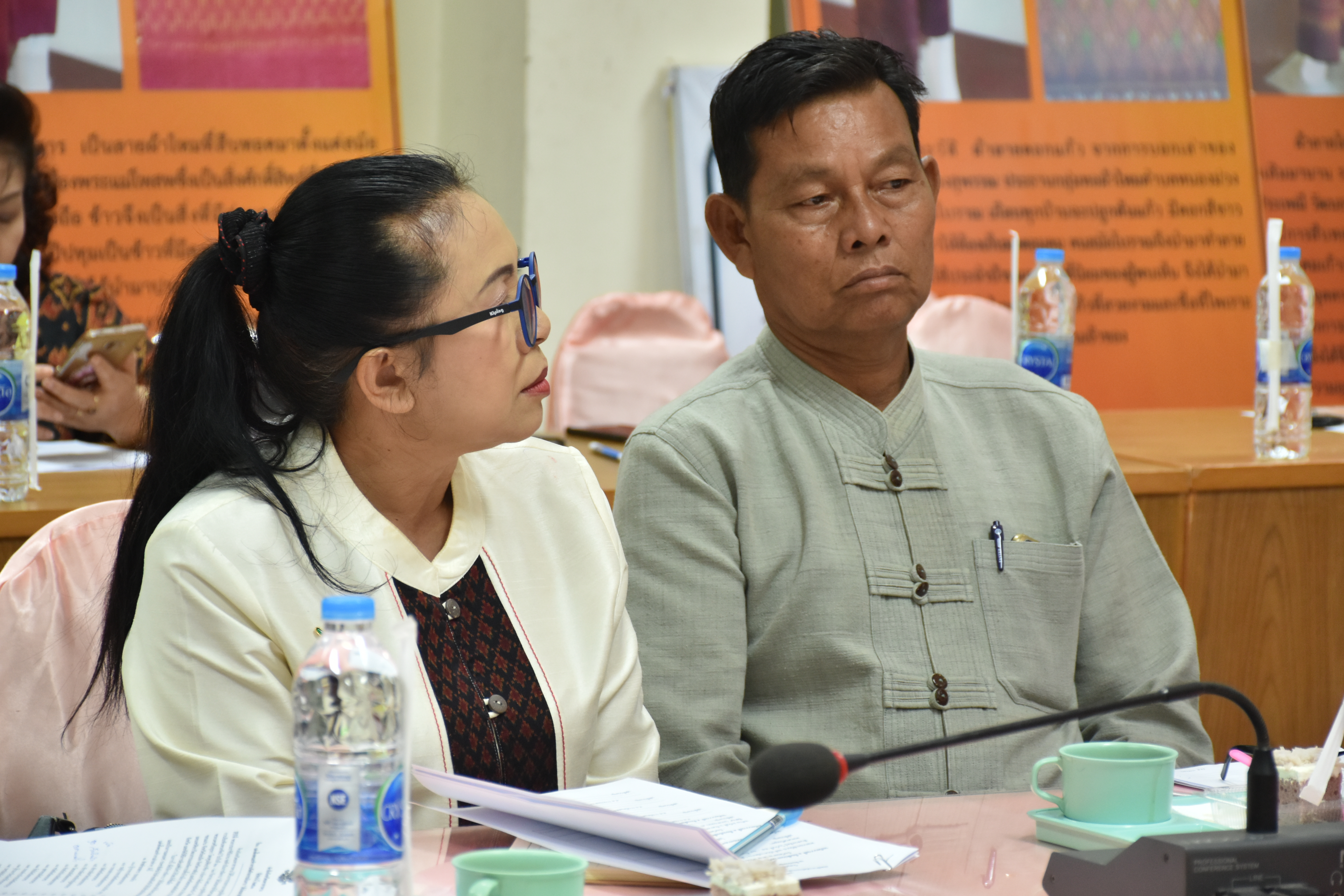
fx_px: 5040
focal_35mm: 135
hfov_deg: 15.2
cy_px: 448
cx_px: 672
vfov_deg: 10.2
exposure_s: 1/40
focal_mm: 90
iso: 800
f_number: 5.3
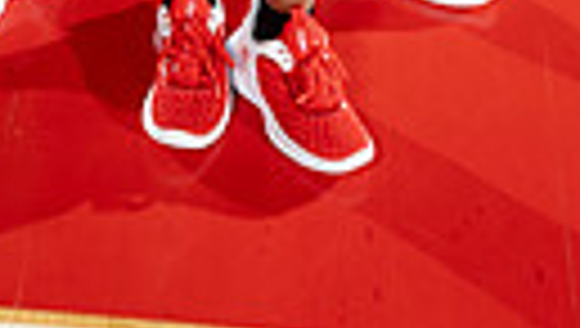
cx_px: 292
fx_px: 2418
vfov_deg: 7.1
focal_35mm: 157
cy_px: -598
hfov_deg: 13.7
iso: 400
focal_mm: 43
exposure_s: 1/250
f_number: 4.5
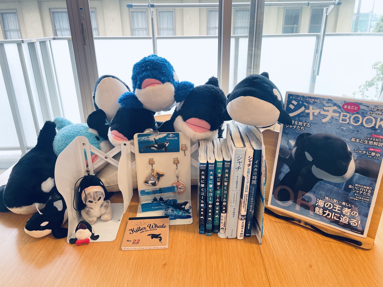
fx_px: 288
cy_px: 144
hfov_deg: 67.3
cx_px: 192
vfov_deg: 53.1
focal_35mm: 26
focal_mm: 4.2
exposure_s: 1/121
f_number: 1.6
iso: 100
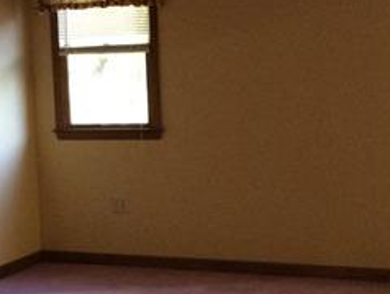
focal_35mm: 86
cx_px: 116
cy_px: 187
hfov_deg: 22.6
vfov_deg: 17.2
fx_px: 970
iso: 200
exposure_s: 1/24
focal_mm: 3.3
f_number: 2.4
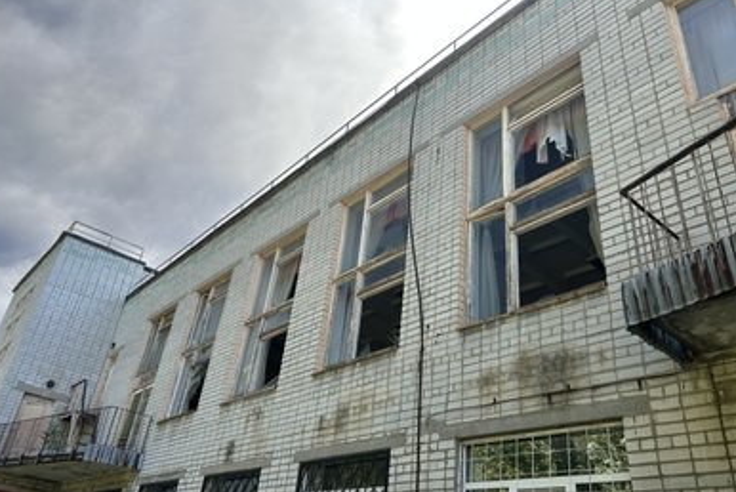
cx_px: 357
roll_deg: -7.5
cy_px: 263
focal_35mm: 28
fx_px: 573
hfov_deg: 65.4
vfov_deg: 46.4
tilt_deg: +29.0
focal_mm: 5.7
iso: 50
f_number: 1.5
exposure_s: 1/1112
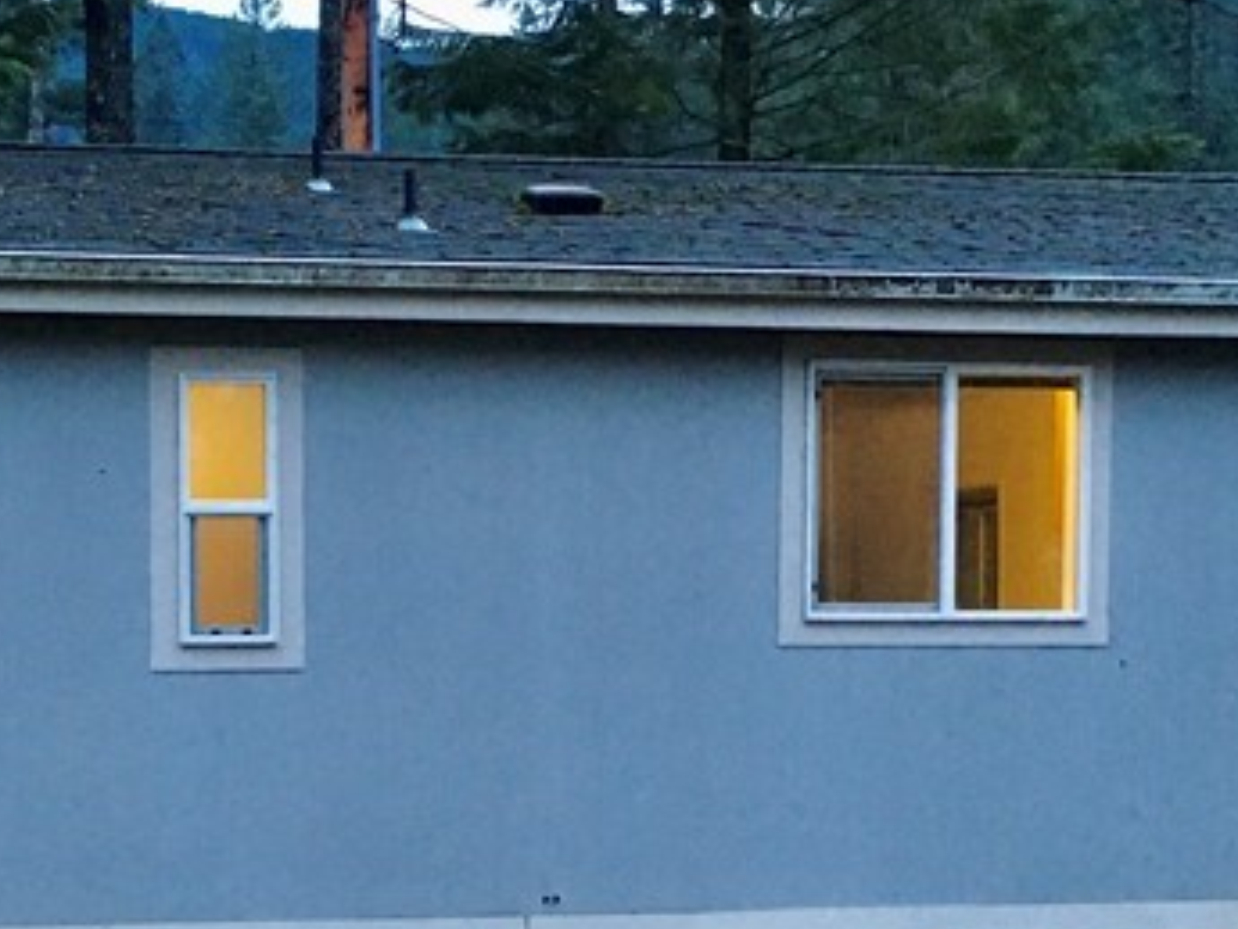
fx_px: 3077
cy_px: 803
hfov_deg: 22.7
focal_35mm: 86
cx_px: 459
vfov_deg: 17.0
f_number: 2.2
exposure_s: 1/30
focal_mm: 4.15
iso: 160
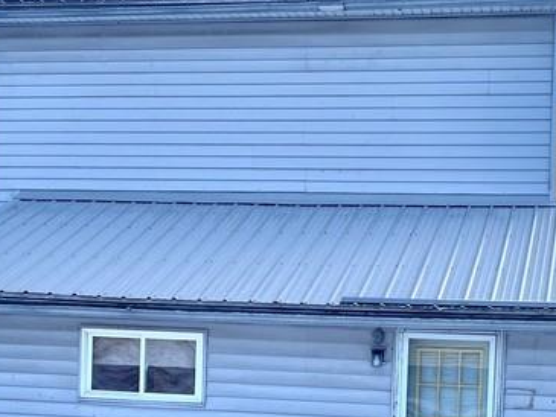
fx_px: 1173
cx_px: 349
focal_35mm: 73
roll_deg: -1.0
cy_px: 411
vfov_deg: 19.6
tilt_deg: -4.6
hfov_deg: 26.6
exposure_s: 1/148
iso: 40
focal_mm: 5.1
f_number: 1.6
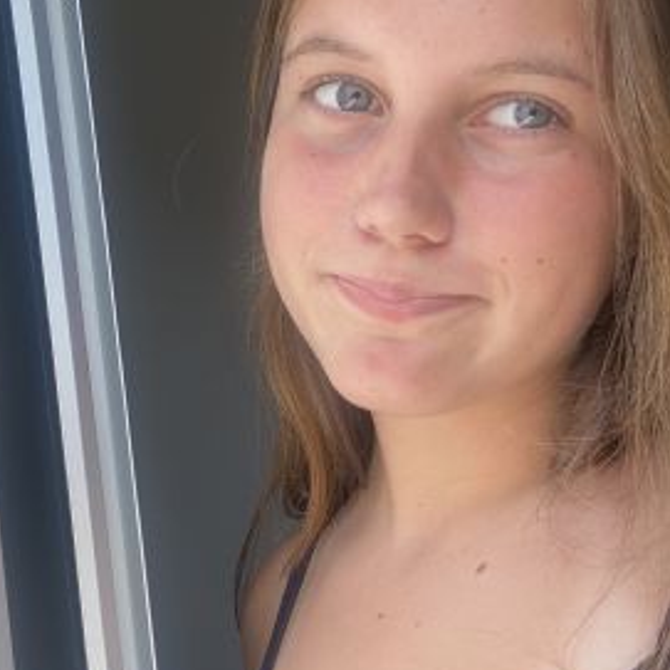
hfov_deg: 38.2
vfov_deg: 38.1
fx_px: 964
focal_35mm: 44
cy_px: 413
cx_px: 282
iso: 25
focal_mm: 2.71
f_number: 2.2
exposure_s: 1/238
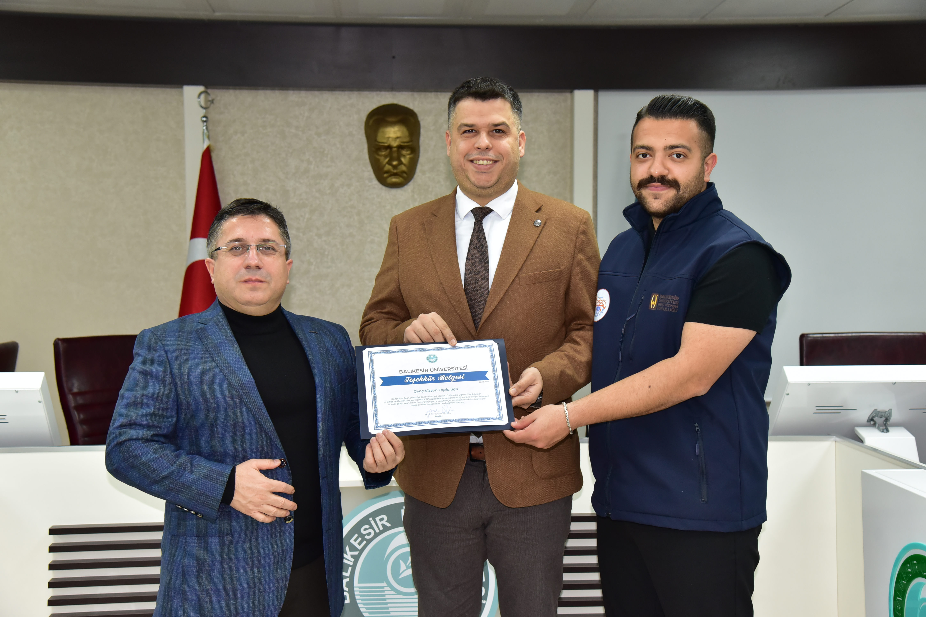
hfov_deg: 41.1
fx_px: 1235
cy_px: 308
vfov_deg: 28.1
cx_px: 463
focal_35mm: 48
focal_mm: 48
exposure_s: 1/200
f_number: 5
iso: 1600
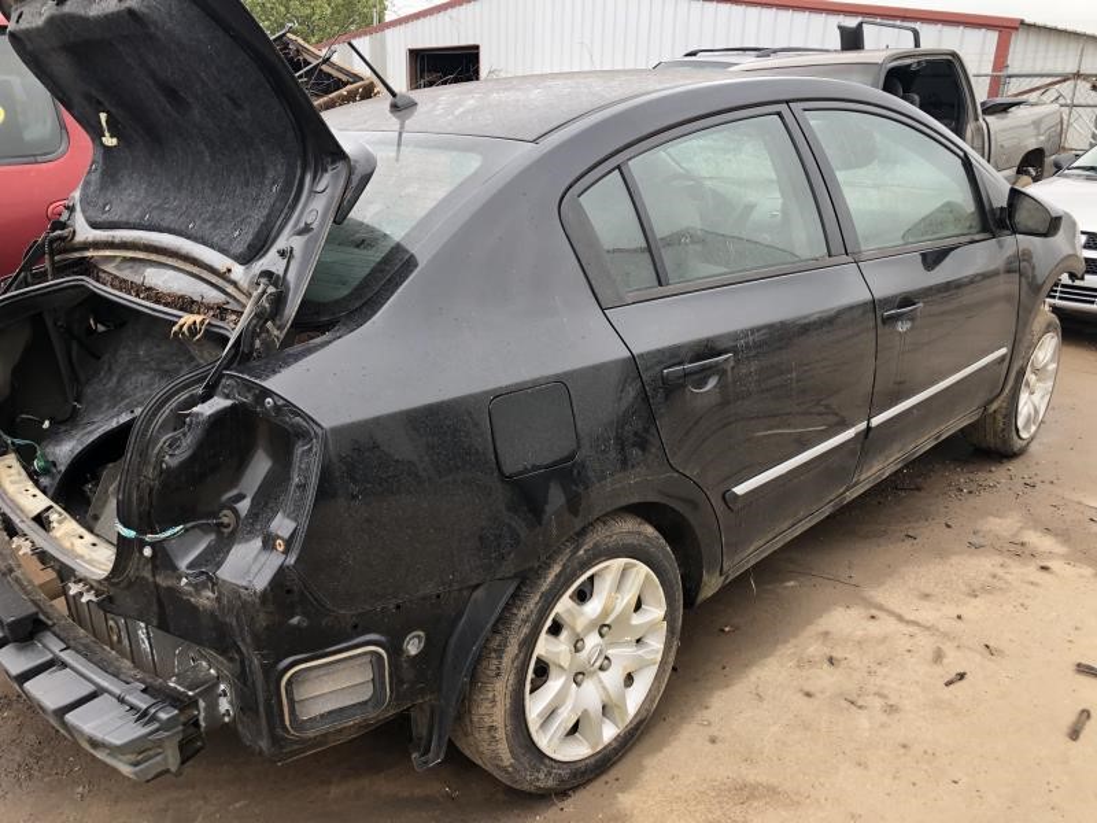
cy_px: 412
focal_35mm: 28
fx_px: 887
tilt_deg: -18.6
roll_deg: -0.9
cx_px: 548
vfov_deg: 49.7
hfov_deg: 63.4
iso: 32
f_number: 1.8
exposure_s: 1/120
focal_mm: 3.99
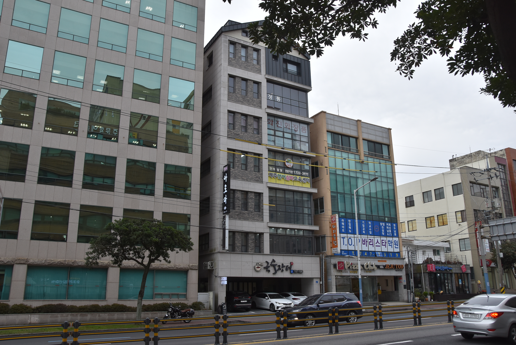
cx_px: 258
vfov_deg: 43.7
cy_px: 172
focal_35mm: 30
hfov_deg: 61.9
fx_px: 430
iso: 400
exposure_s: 1/250
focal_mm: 20
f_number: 8
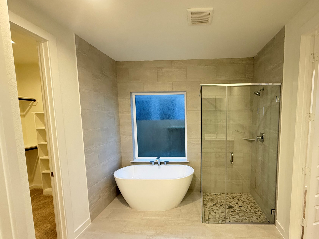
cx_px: 191
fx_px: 157
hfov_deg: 89.9
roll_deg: +0.9
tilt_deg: -4.5
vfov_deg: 74.5
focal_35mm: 17
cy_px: 132
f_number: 2.2
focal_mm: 2.22
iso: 320
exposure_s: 1/60
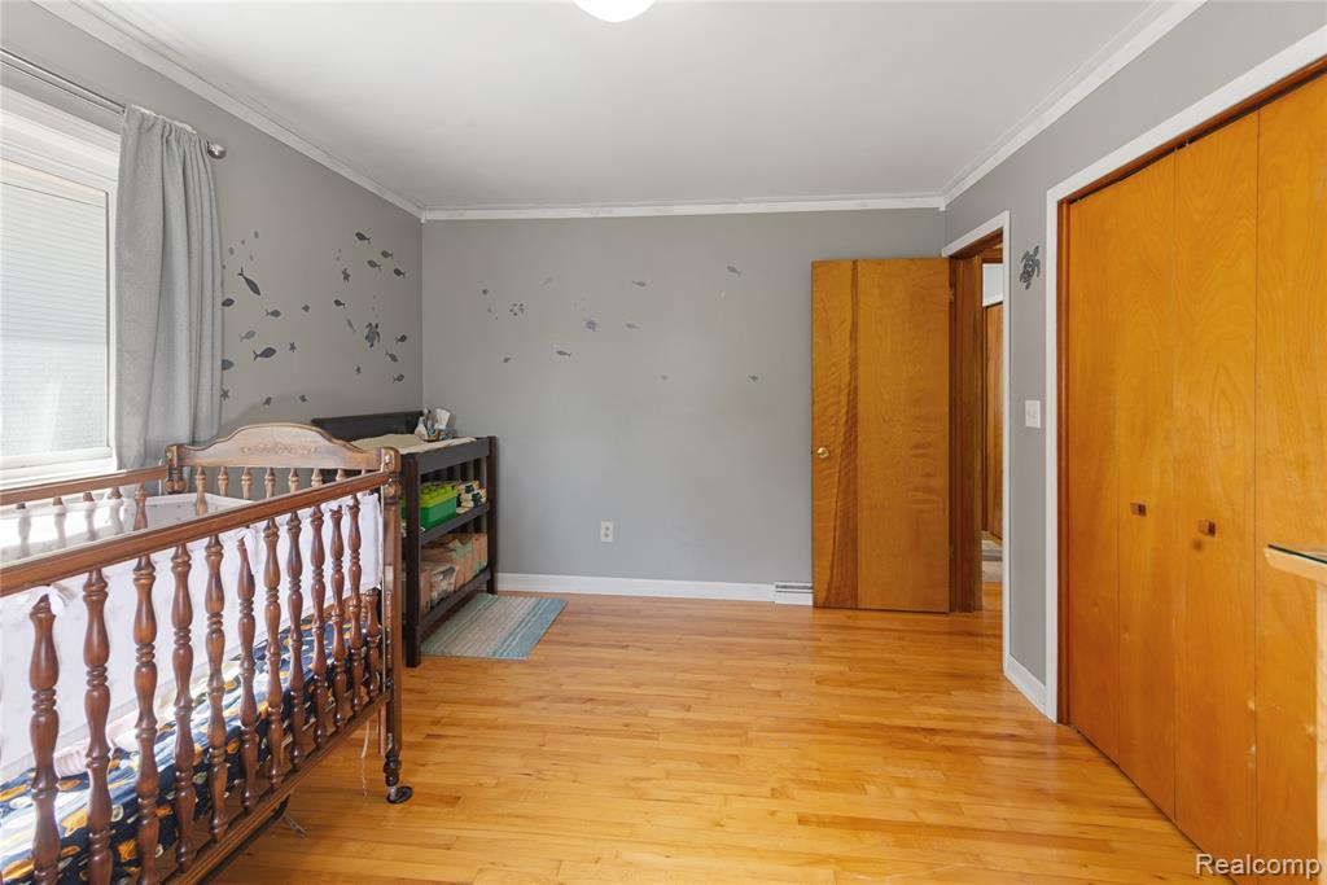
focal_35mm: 17
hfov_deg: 93.3
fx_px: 627
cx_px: 664
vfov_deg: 70.5
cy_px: 442
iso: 320
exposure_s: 1/8
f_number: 9
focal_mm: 17
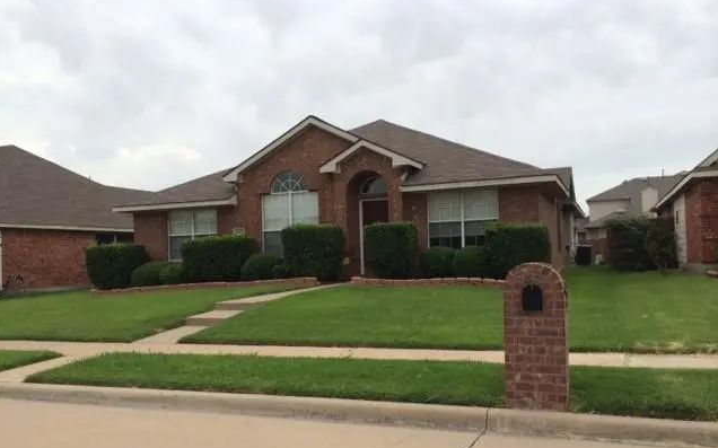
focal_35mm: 32
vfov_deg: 39.4
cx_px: 358
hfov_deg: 59.7
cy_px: 247
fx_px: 626
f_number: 2.2
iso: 32
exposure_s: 1/631
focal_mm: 4.12
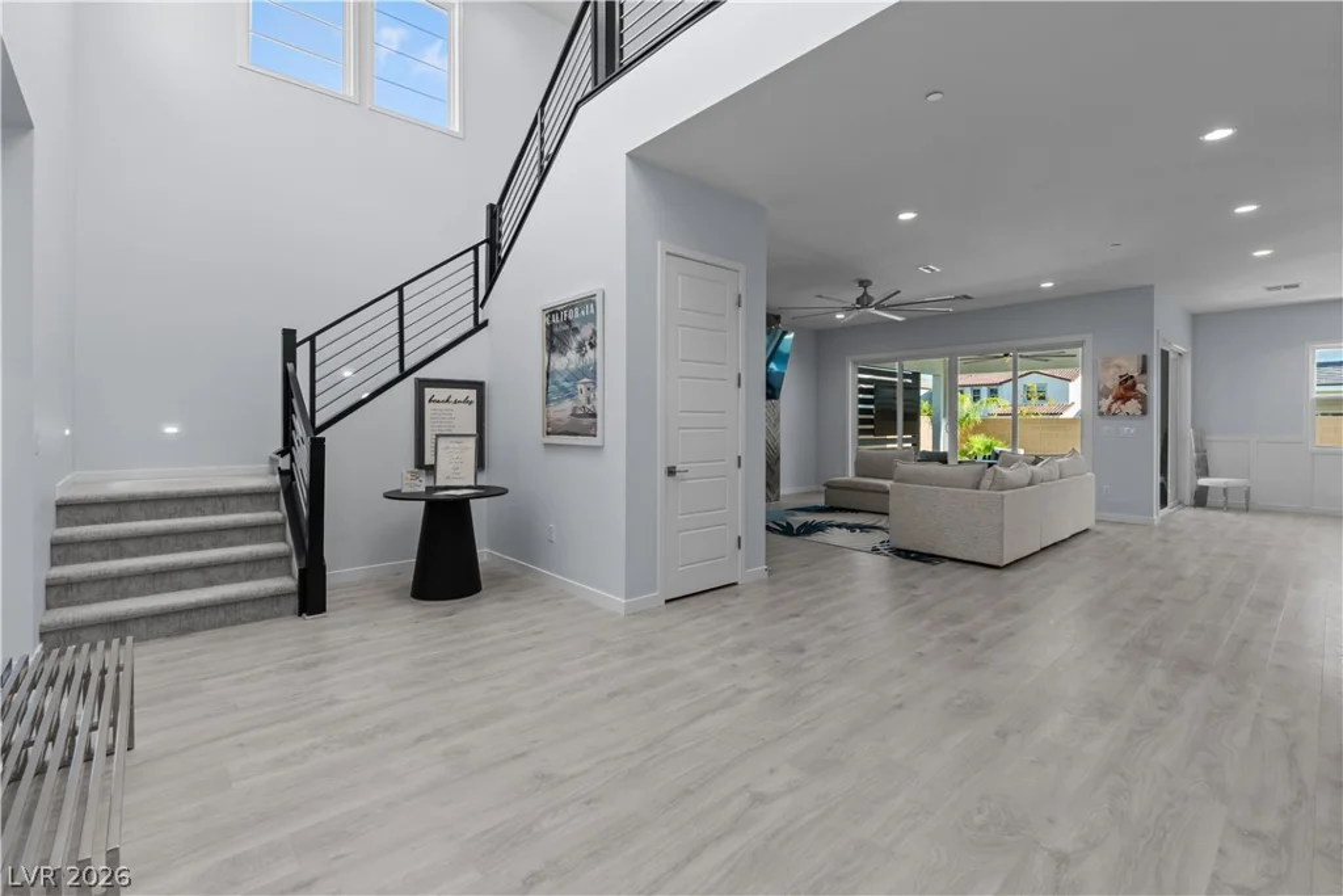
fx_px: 560
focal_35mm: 15
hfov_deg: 100.4
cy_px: 448
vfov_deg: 77.3
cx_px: 672
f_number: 8
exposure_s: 1/10
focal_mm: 10
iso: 400
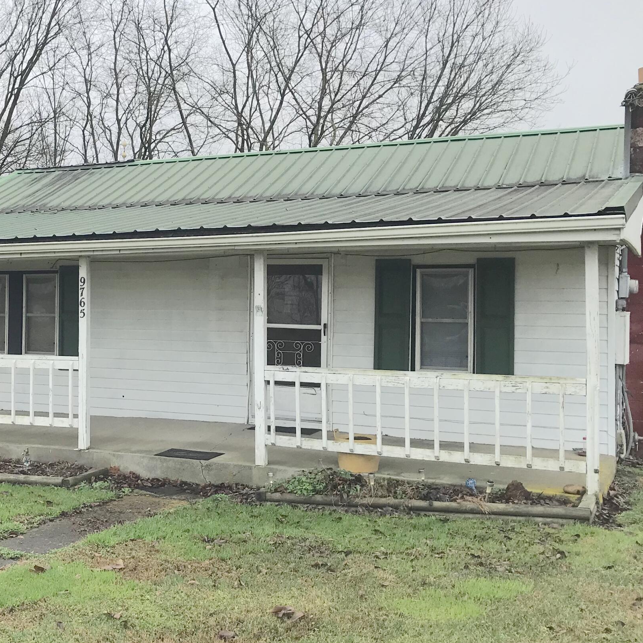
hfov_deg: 35.9
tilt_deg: +2.1
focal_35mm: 46
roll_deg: -0.9
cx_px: 156
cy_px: 306
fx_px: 967
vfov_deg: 36.8
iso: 20
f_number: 1.8
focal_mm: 3.99
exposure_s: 1/736
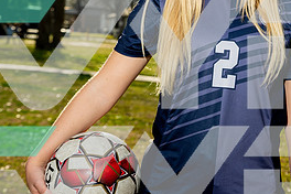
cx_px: 226
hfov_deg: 16.8
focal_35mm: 121
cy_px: 51
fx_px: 978
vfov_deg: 11.3
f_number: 6.3
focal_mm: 55
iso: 100
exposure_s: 1/250
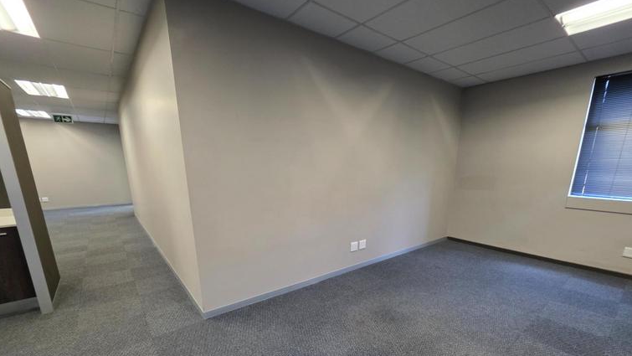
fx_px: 251
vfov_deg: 68.8
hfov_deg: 102.9
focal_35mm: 15
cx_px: 328
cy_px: 235
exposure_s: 1/50
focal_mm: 2.2
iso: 400
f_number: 1.9
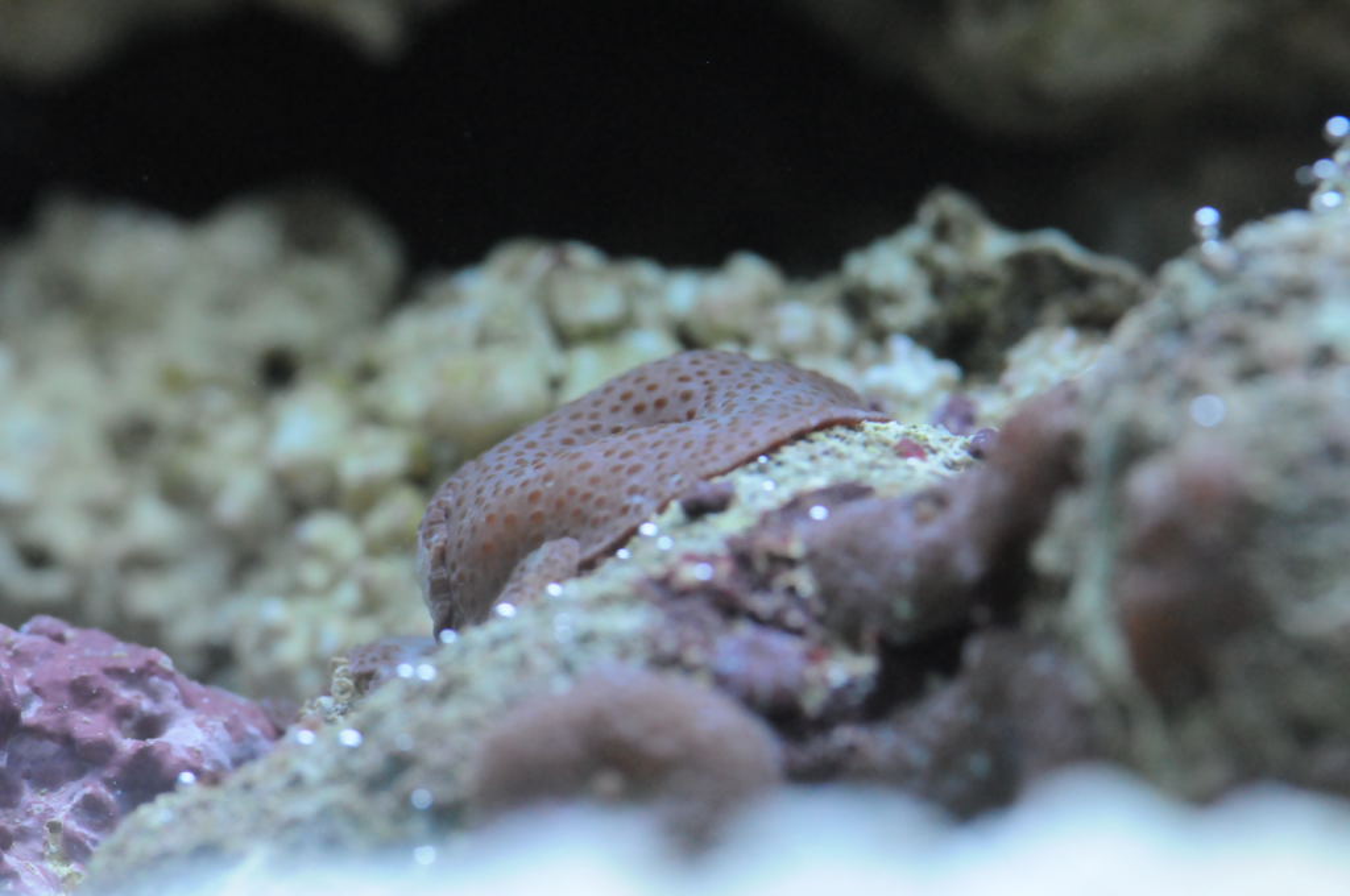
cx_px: 675
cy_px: 448
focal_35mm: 158
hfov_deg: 13.1
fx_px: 5899
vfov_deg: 8.7
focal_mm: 105
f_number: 8
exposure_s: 1/250
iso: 3200
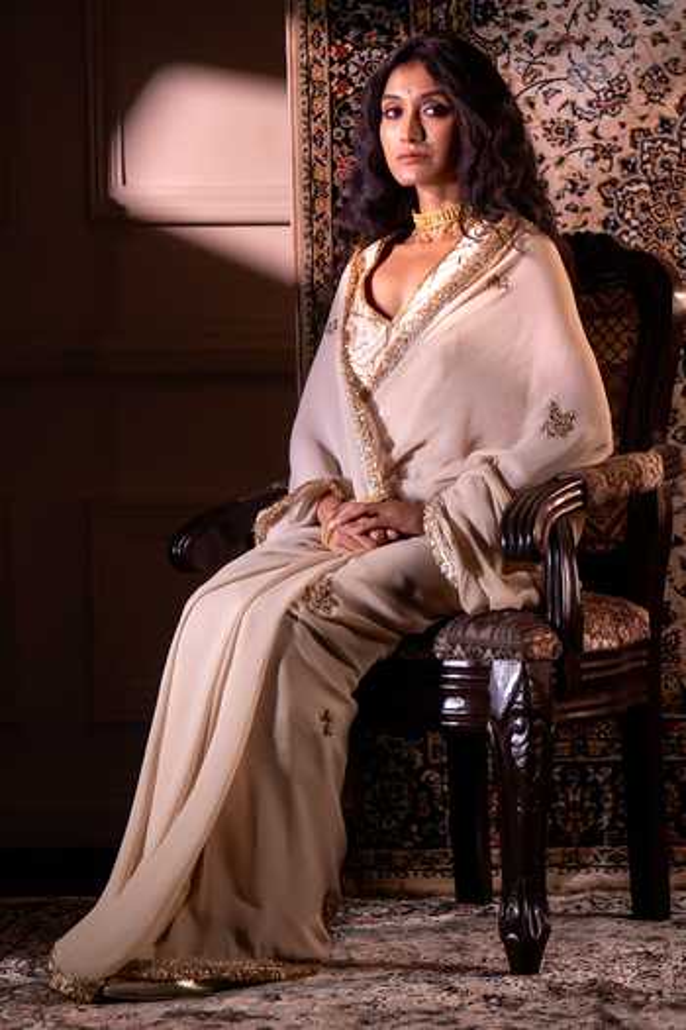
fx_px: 1772
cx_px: 343
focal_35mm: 62
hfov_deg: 21.9
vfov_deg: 32.4
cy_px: 515
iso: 1250
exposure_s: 1/320
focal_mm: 62
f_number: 2.8
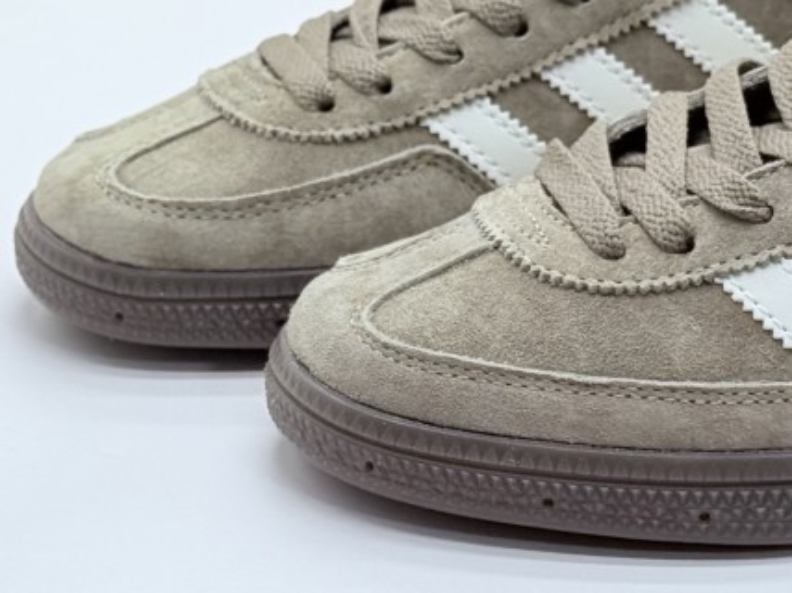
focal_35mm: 48
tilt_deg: -24.2
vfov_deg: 30.3
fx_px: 1098
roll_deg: +1.1
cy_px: 296
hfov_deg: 39.7
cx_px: 396
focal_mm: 6.76
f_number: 1.78
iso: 64
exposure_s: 1/625
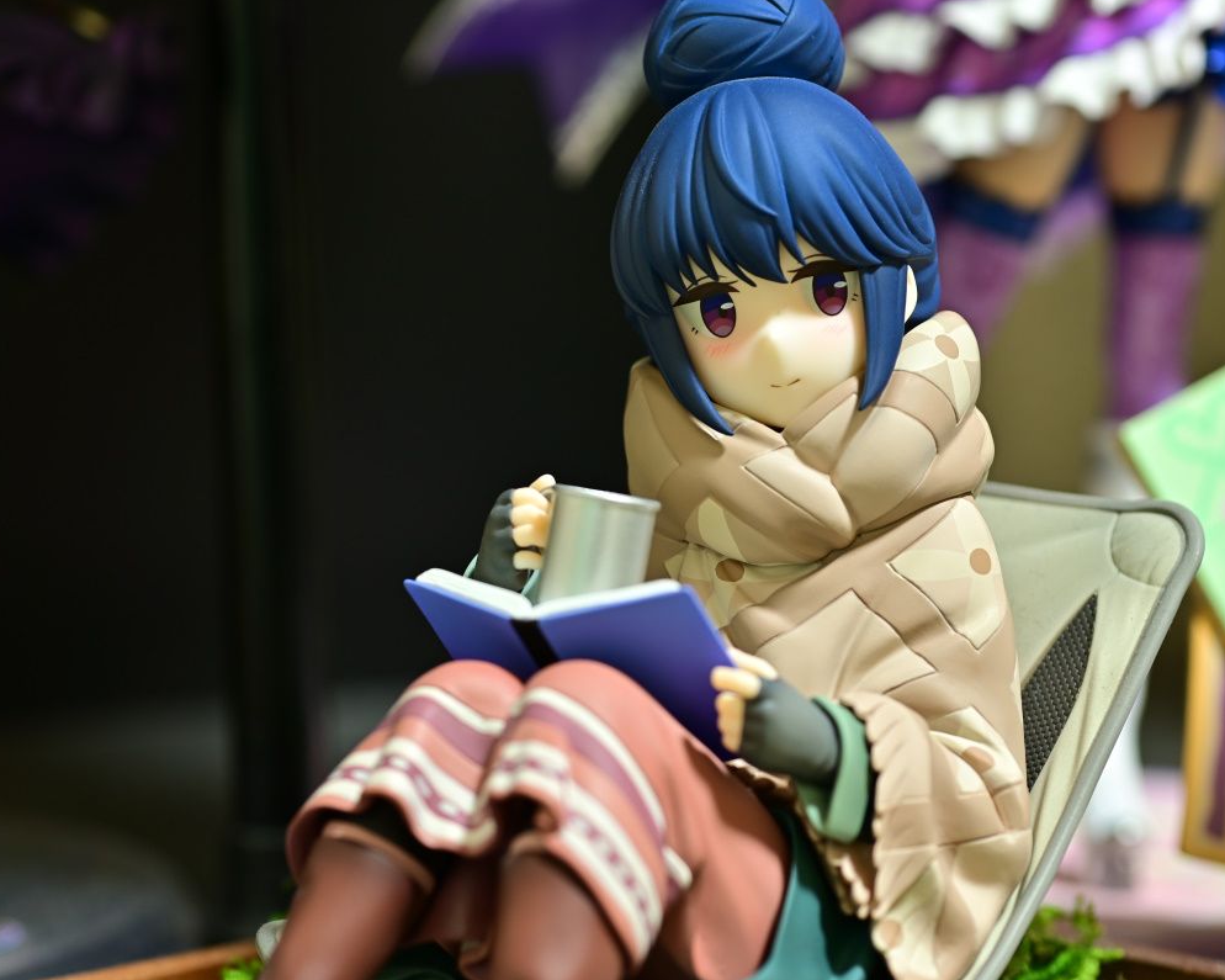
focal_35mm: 102
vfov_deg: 15.1
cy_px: 489
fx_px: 3698
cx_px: 630
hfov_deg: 18.8
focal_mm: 60
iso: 100
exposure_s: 3
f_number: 5.6
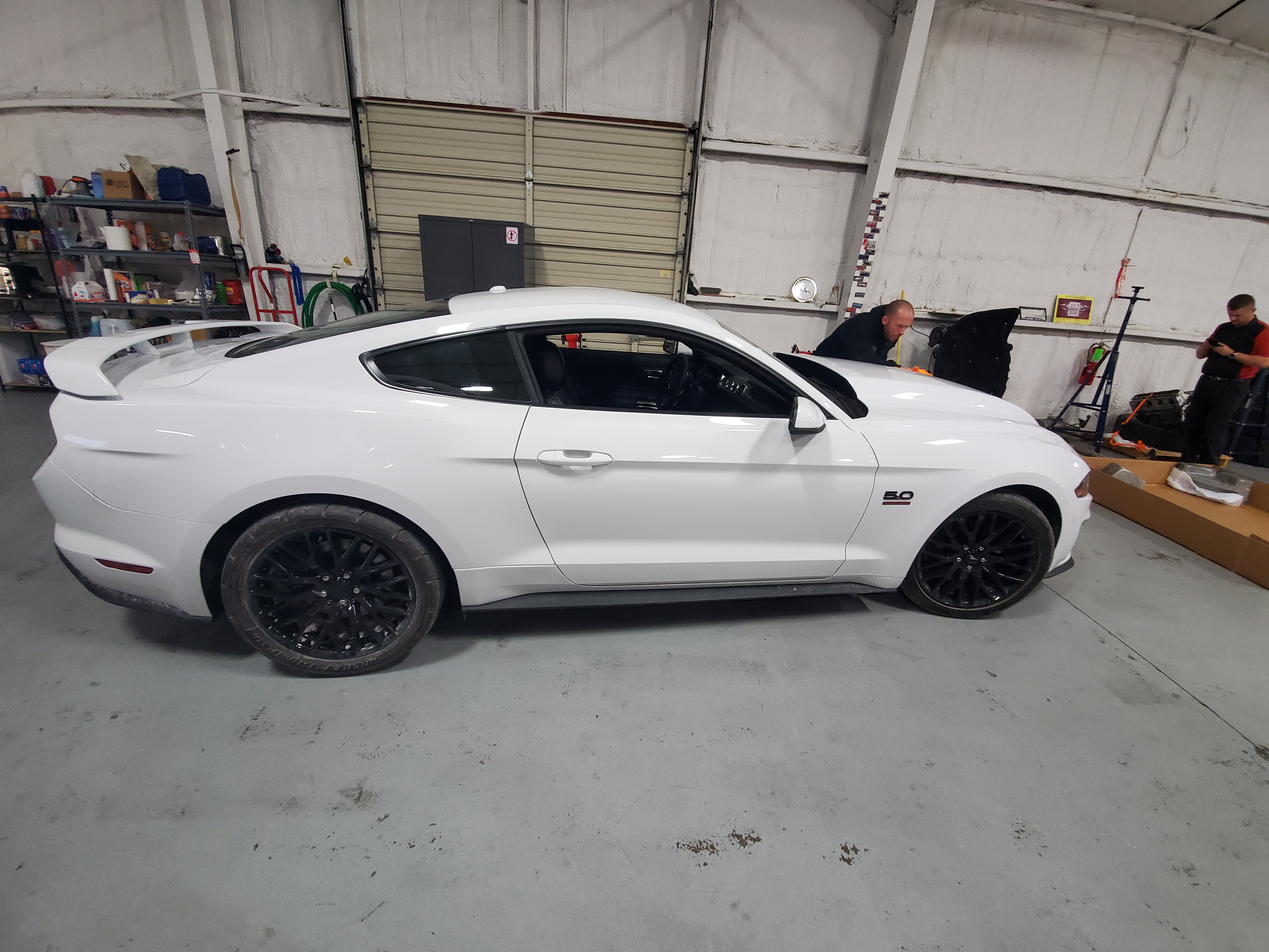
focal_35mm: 13
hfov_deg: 106.2
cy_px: 476
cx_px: 634
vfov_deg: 89.9
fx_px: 477
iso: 400
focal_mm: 1.8
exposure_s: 1/60
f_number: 2.2
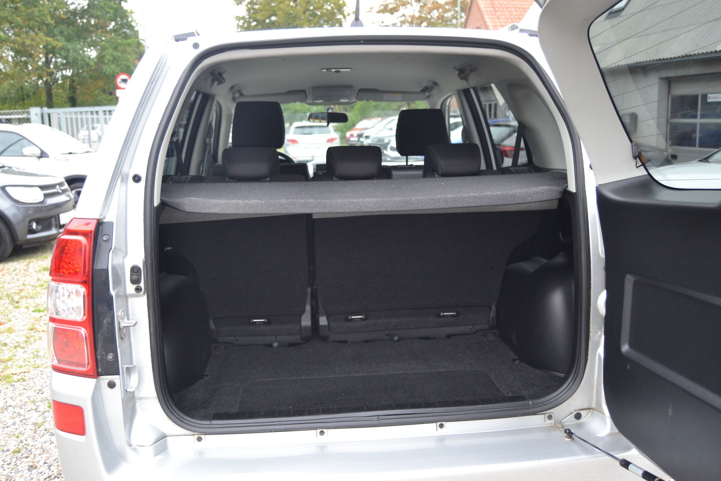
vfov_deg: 40.0
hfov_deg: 57.2
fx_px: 661
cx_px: 360
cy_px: 240
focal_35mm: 33
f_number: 4.5
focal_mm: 22
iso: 400
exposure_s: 1/80
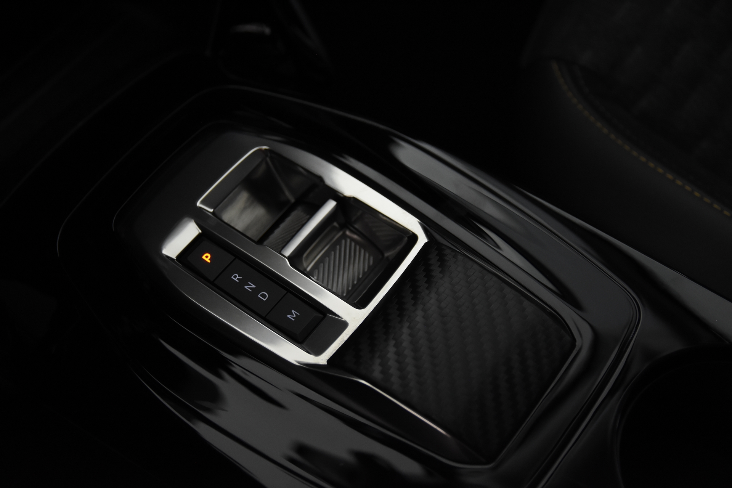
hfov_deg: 38.9
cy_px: 244
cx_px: 366
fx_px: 1037
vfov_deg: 26.5
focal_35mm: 51
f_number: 3.5
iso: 1600
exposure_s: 1/50
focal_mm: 34
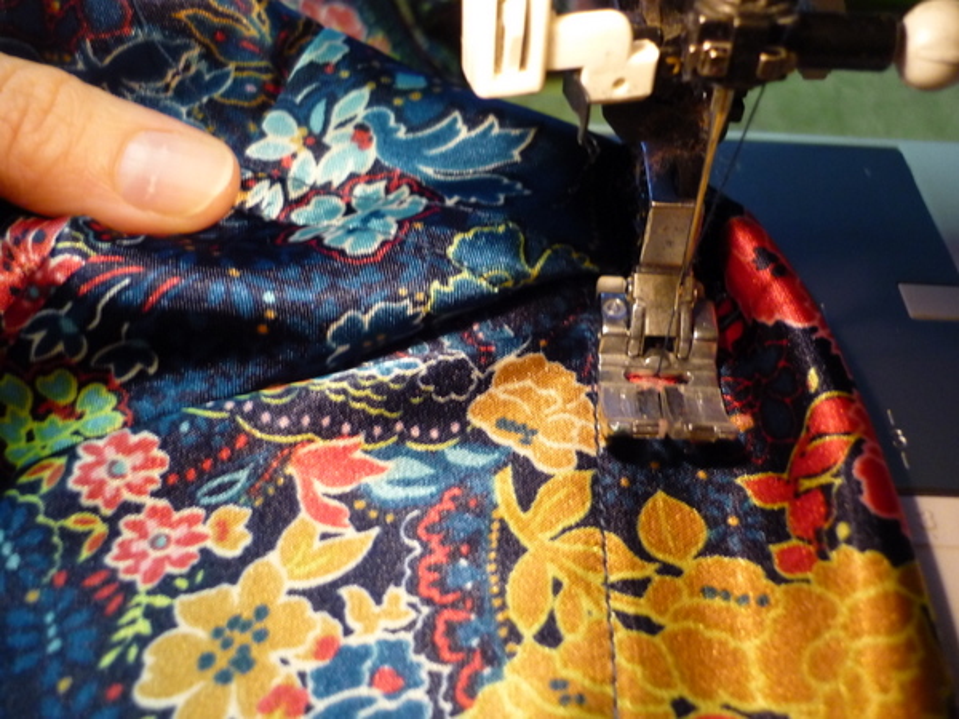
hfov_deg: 55.4
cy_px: 360
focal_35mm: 33
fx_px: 914
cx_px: 480
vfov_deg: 42.9
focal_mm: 5.5
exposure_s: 1/30
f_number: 2.8
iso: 320
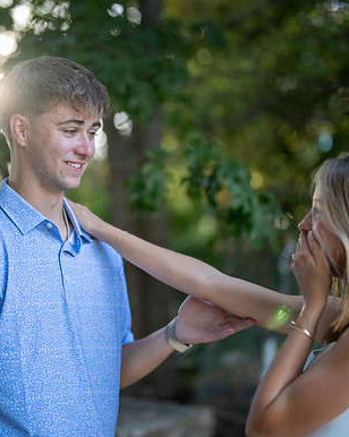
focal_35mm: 79
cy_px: 202
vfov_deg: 24.2
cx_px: 136
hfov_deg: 19.4
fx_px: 1022
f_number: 1.2
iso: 2000
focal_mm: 50
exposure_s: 1/6400
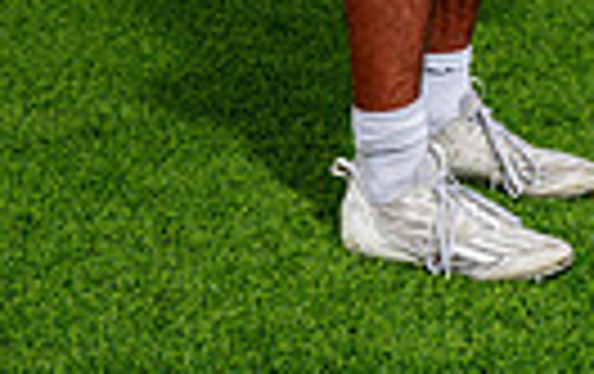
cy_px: -514
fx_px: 2984
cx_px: 382
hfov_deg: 11.4
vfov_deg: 6.8
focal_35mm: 184
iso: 160
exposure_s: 1/250
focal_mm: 53
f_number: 8
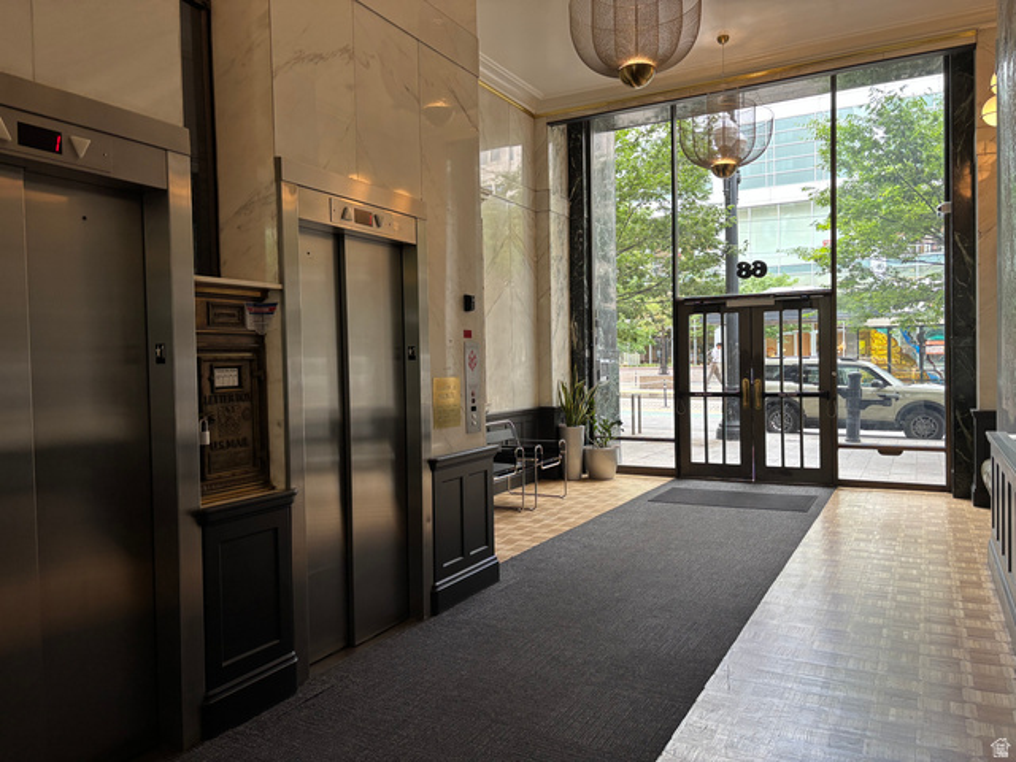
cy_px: 381
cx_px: 508
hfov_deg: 67.3
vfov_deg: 53.1
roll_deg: +1.0
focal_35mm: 26
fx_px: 763
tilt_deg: -1.6
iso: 125
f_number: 1.6
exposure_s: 1/77
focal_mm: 5.96
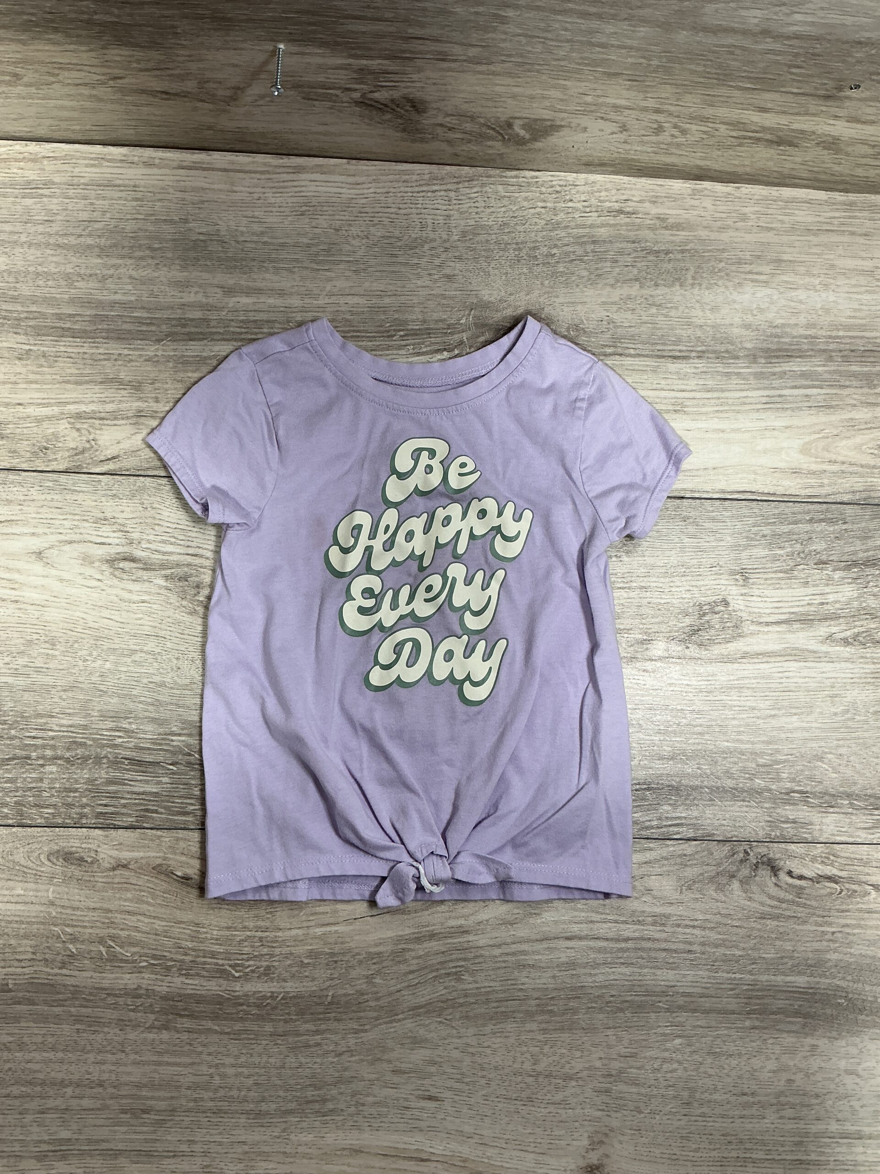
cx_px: 440
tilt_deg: -83.5
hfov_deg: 48.2
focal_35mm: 29
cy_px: 587
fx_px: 983
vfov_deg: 61.7
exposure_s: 1/50
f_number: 1.8
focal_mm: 3
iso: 40
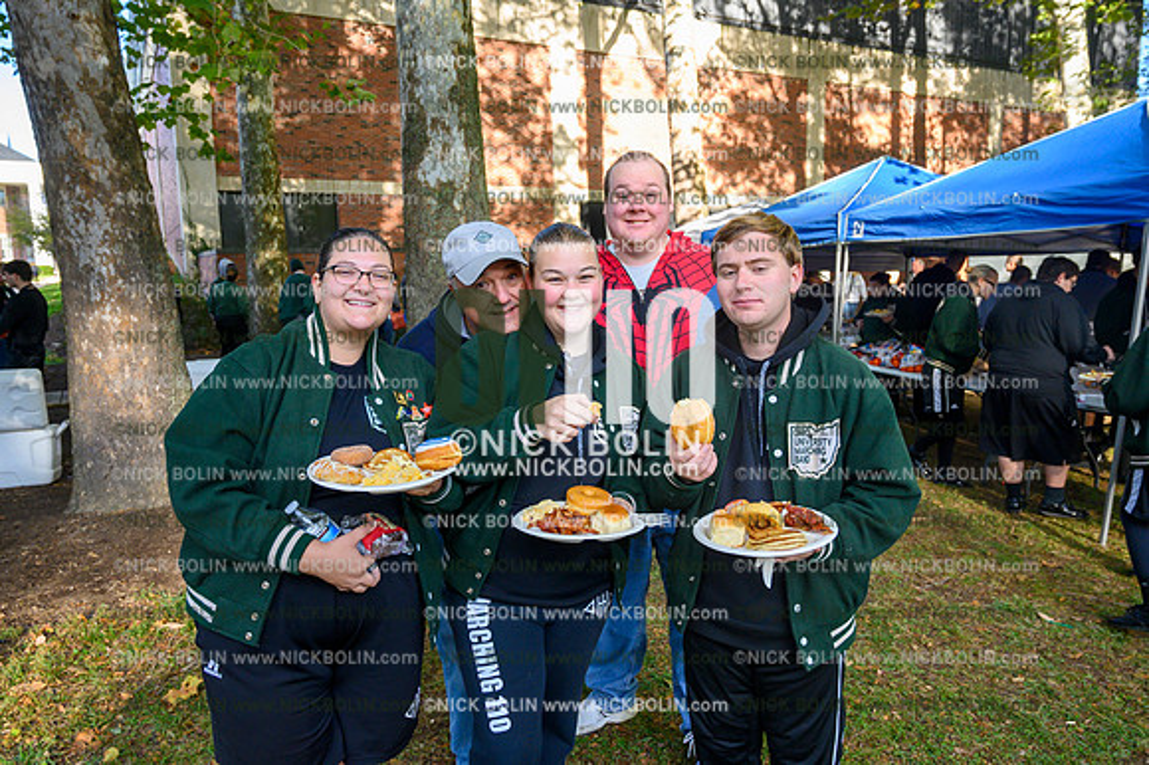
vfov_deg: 48.7
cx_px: 574
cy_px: 382
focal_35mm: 26
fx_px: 845
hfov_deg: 68.4
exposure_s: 1/1250
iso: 2500
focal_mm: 26.5
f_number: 5
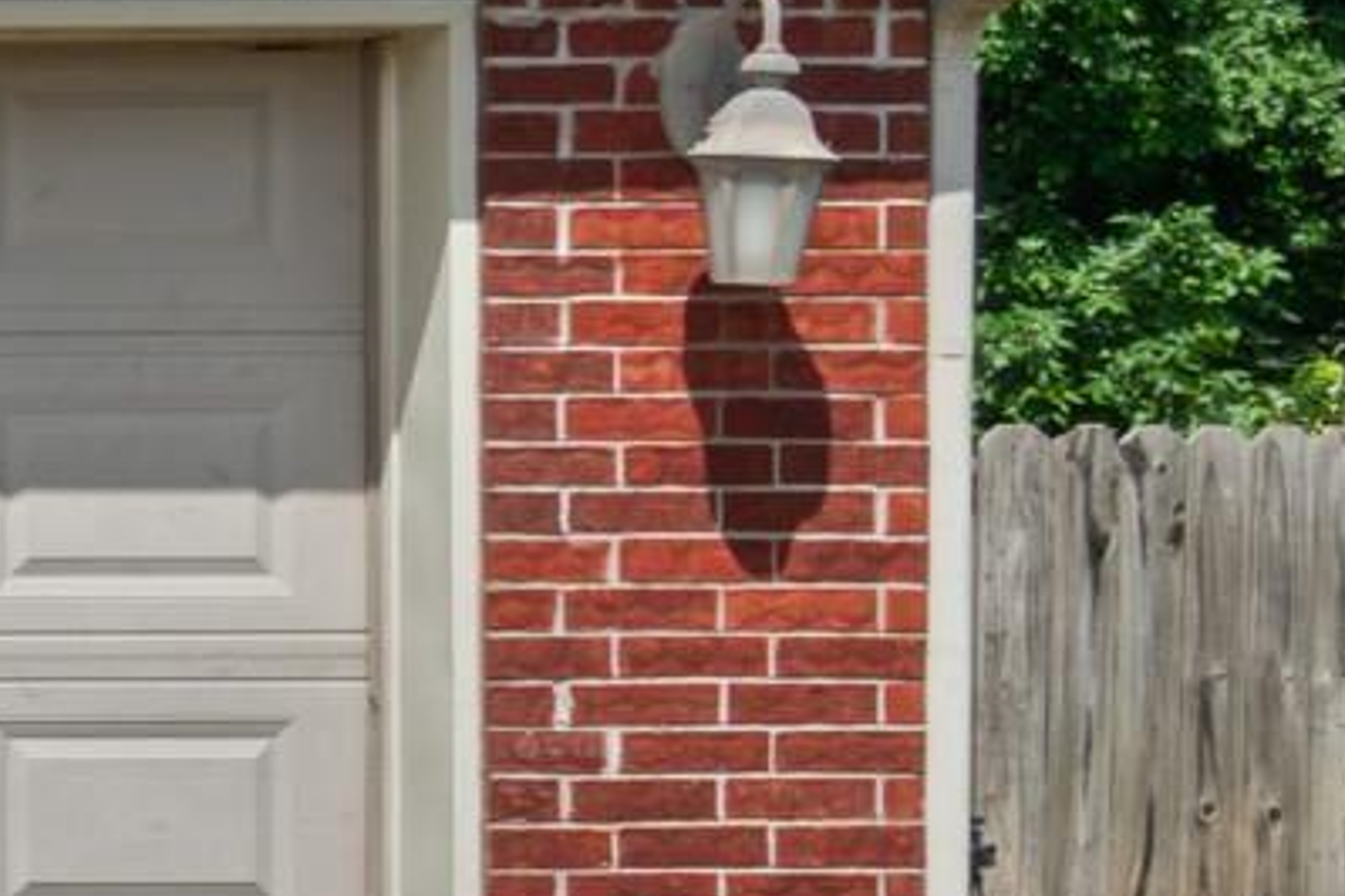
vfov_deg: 8.1
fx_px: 6314
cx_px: -2838
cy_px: 573
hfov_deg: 9.3
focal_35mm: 169
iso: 250
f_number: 9
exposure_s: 1/160
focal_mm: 18
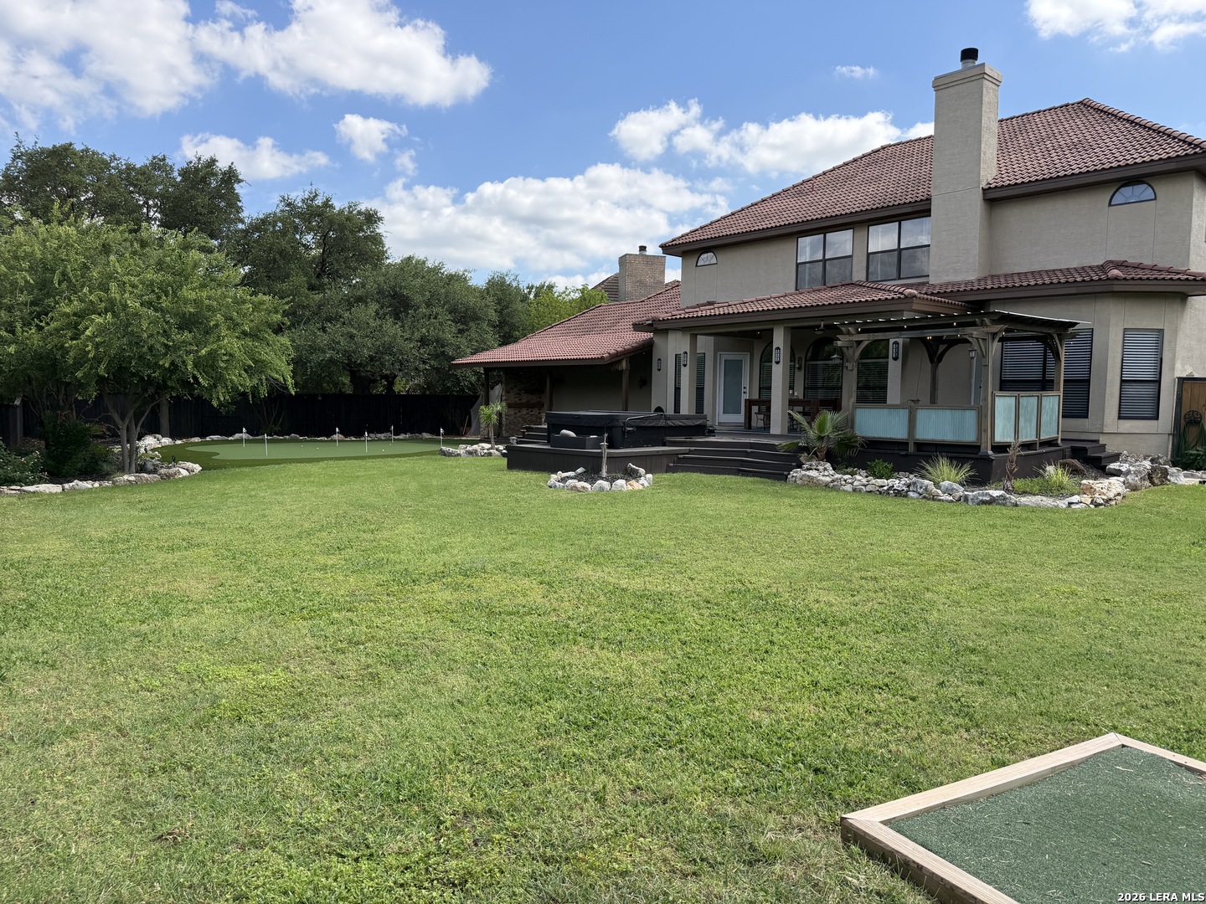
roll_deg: -0.8
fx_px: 836
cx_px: 603
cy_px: 452
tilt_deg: -3.6
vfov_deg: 56.8
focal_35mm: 24
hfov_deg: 71.6
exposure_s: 1/3425
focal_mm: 6.76
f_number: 1.78
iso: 100
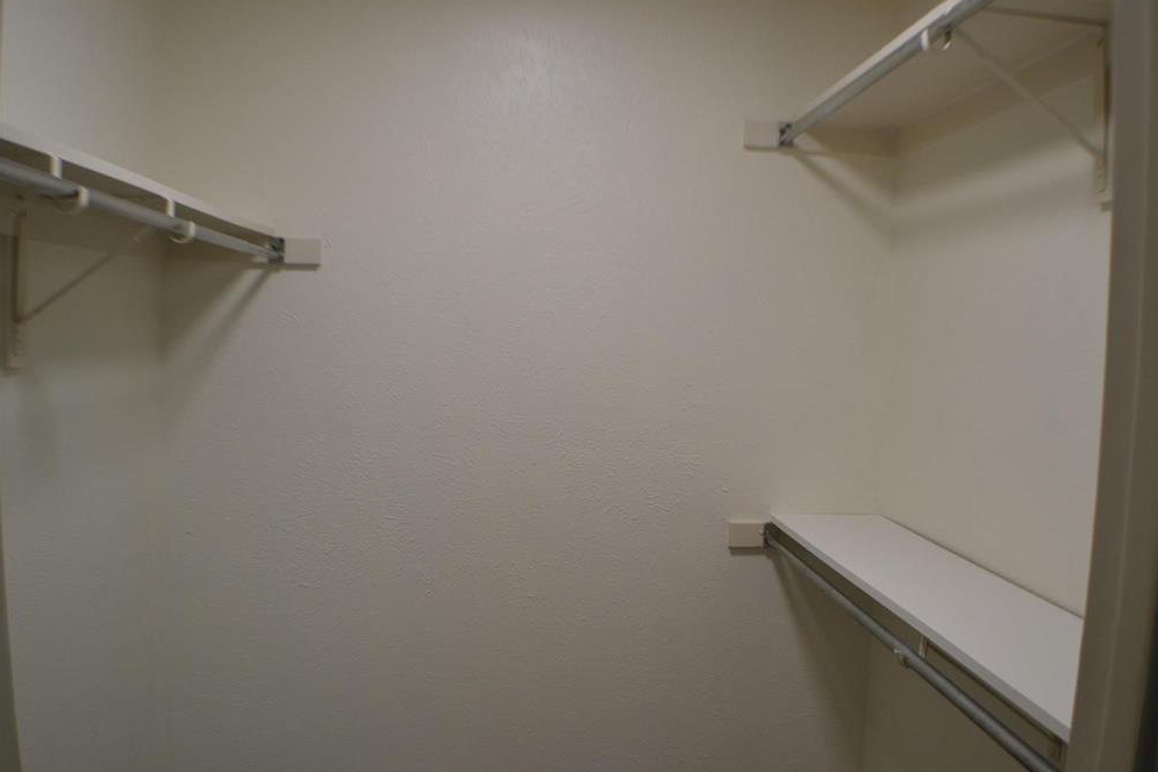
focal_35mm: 37
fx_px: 1190
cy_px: 389
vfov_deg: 35.9
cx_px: 584
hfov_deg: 51.9
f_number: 4
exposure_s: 1/60
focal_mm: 24
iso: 400
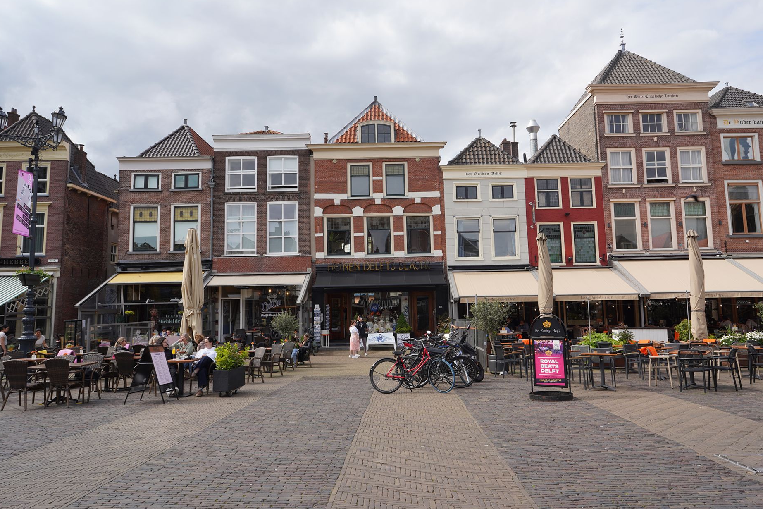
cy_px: 239
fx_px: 551
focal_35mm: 26
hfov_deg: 69.4
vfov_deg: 49.5
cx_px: 396
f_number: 13
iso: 100
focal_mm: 24
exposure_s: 1/100
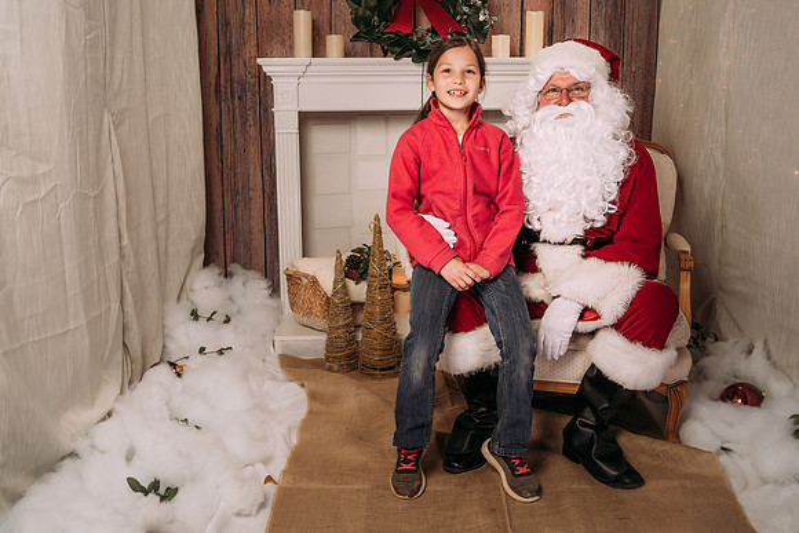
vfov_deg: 33.8
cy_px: 249
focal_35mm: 40
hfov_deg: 49.0
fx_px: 877
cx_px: 403
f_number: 5.6
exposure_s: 1/100
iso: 100
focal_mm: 35
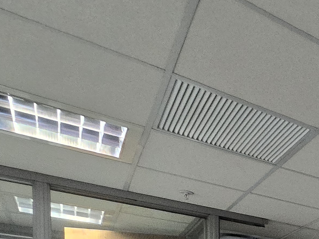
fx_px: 405
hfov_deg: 26.2
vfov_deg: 25.0
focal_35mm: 44
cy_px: 360
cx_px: 511
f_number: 2.2
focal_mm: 1.7
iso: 400
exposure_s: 1/50
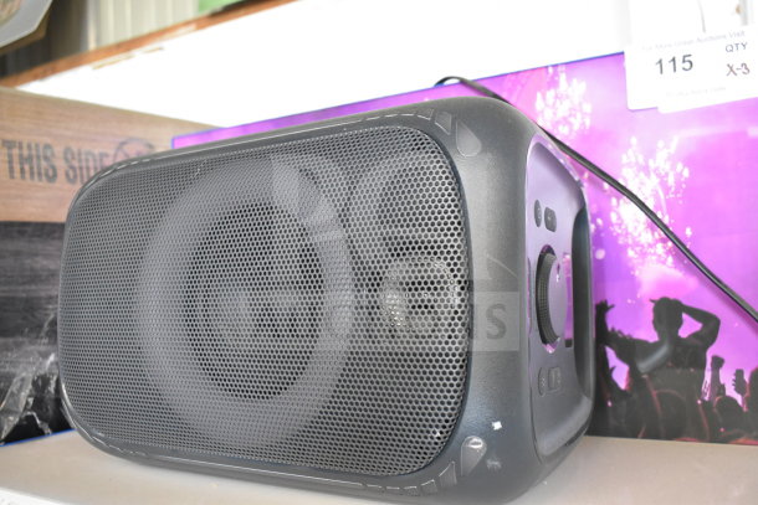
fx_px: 727
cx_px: 379
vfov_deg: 38.4
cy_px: 252
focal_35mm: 34
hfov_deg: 55.1
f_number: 3.8
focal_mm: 23
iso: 2200
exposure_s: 1/40
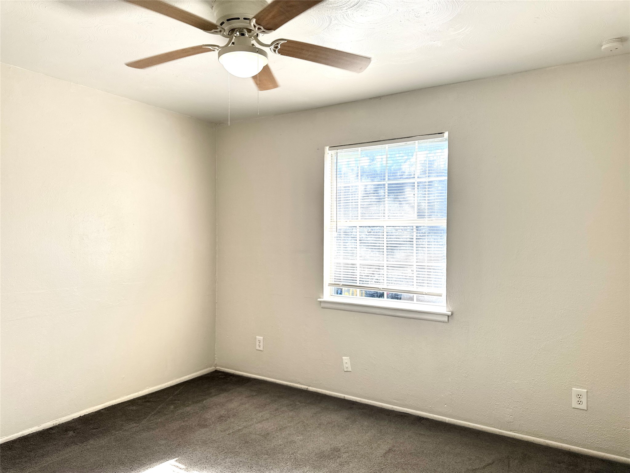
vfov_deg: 56.8
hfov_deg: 71.6
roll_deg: -0.3
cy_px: 236
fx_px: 437
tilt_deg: -1.7
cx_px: 315
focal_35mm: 24
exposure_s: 1/211
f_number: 1.78
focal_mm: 6.76
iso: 80
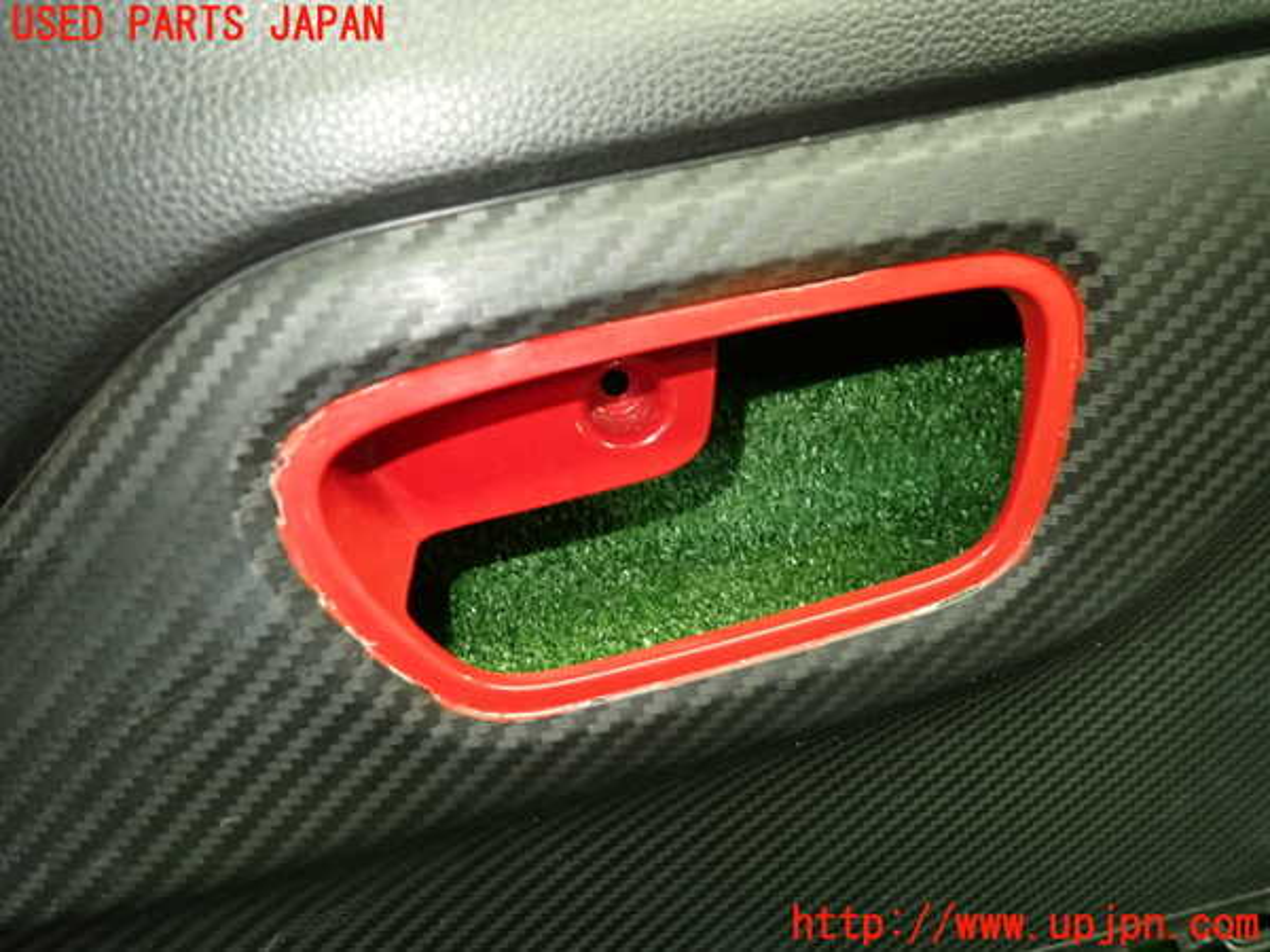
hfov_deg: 69.4
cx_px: 635
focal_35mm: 25
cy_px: 476
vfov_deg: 54.9
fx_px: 917
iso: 250
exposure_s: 1/30
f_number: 2
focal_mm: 4.5
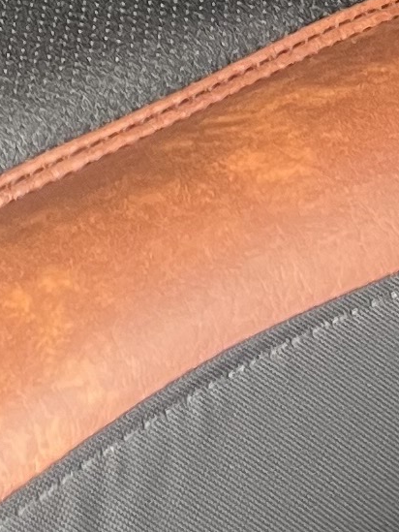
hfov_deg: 7.6
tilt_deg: -19.9
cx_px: -245
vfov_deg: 8.9
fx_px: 2934
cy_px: -915
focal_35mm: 191
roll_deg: -0.5
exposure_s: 1/61
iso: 125
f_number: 1.6
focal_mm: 5.1
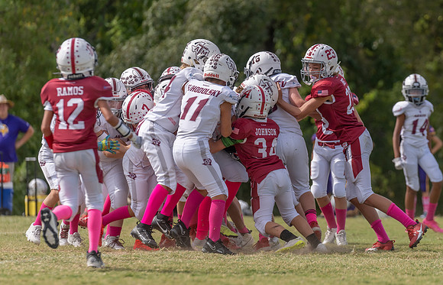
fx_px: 4105
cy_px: 141
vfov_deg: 4.0
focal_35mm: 337
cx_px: 280
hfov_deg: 6.2
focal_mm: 200
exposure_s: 1/1600
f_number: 3.5
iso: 100
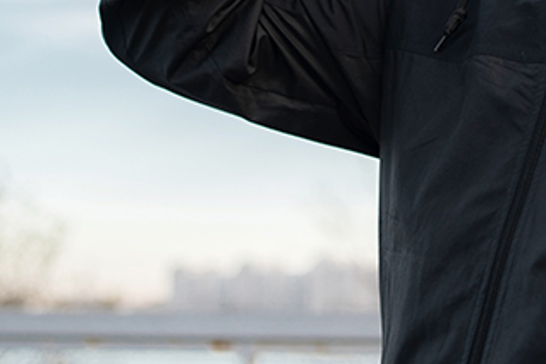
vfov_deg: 13.3
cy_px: -115
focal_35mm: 99
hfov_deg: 20.5
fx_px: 1501
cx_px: 407
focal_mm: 35
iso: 100
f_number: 2.2
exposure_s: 1/500
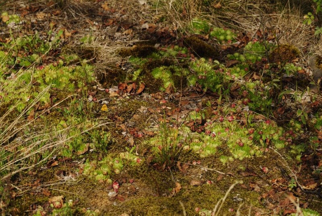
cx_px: 161
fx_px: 1142
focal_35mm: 128
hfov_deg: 16.0
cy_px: 108
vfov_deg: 10.8
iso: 100
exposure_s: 1/200
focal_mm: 85
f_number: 8
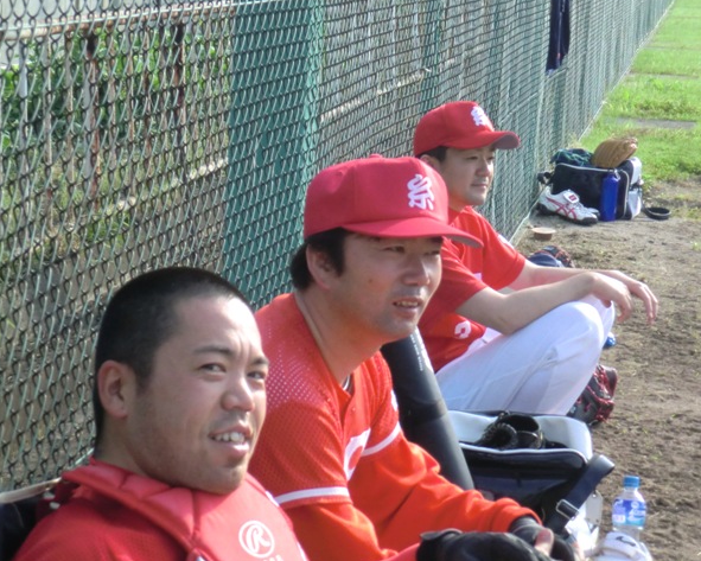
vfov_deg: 16.5
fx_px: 1930
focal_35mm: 93
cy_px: 281
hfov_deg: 20.6
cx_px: 361
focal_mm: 15.81
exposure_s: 1/640
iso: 400
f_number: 5.4
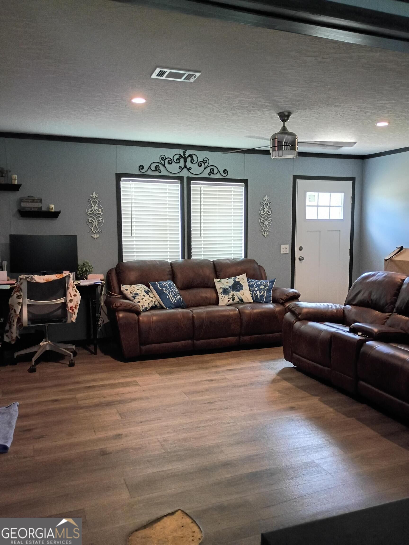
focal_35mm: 29
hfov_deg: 48.2
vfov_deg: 61.7
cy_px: 272
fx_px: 457
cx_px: 204
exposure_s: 1/60
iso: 936
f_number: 1.8
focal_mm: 4.27
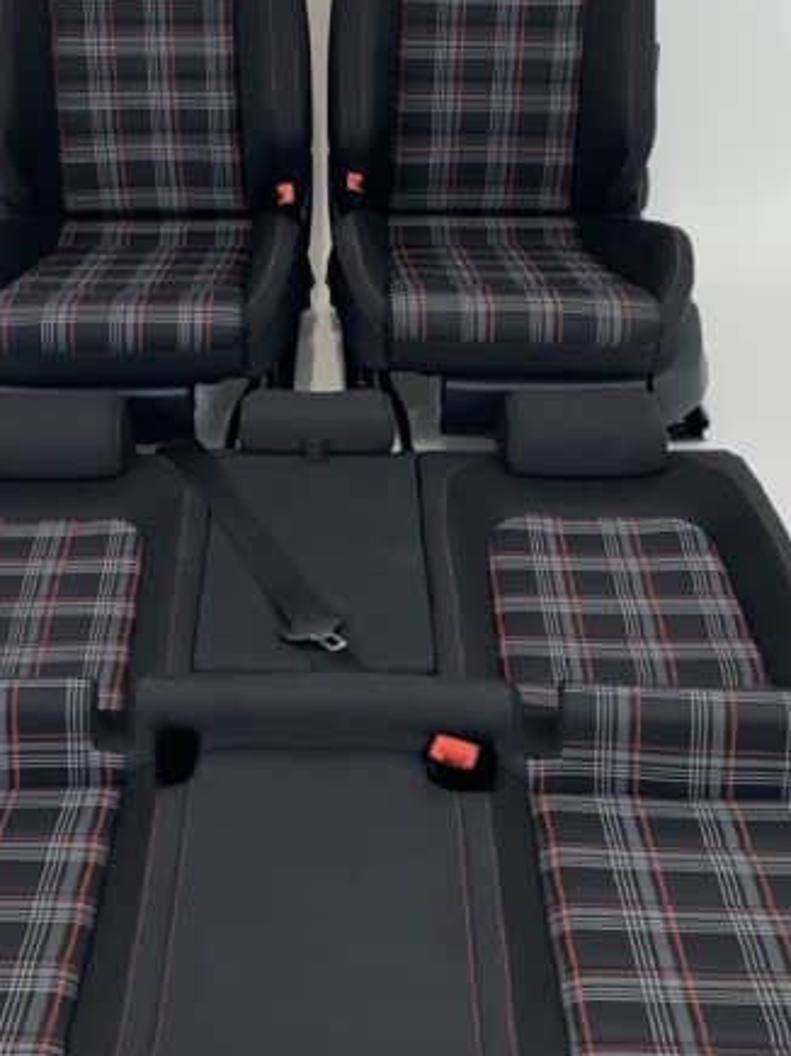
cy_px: 426
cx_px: 330
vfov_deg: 37.4
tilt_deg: -29.6
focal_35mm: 51
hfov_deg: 28.5
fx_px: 1555
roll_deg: -0.5
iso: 50
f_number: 1.8
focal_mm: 4.25
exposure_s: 1/100
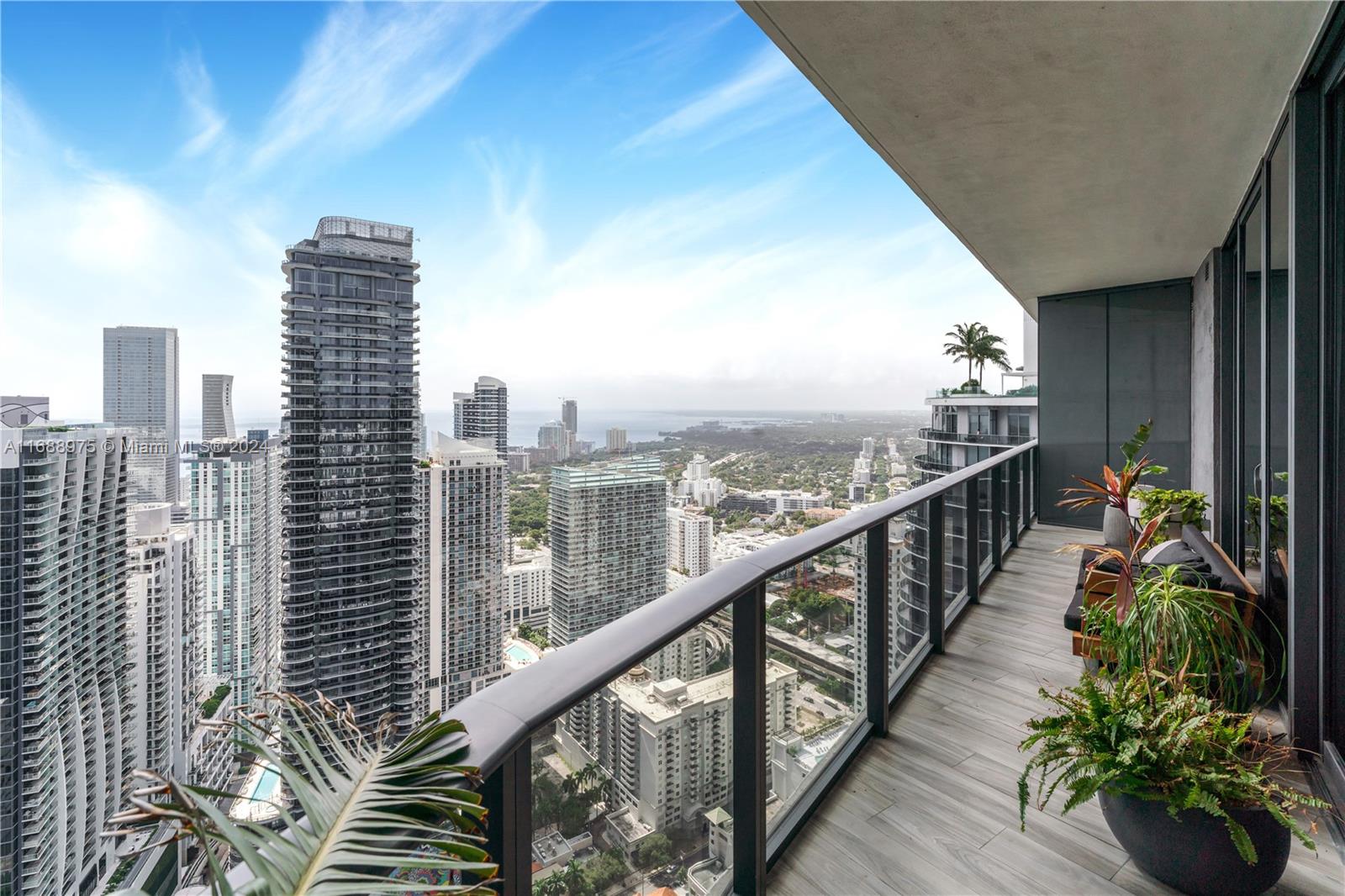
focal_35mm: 16
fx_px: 598
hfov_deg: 96.7
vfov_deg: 73.7
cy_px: 448
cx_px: 672
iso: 250
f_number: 10
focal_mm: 16
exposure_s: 1/400
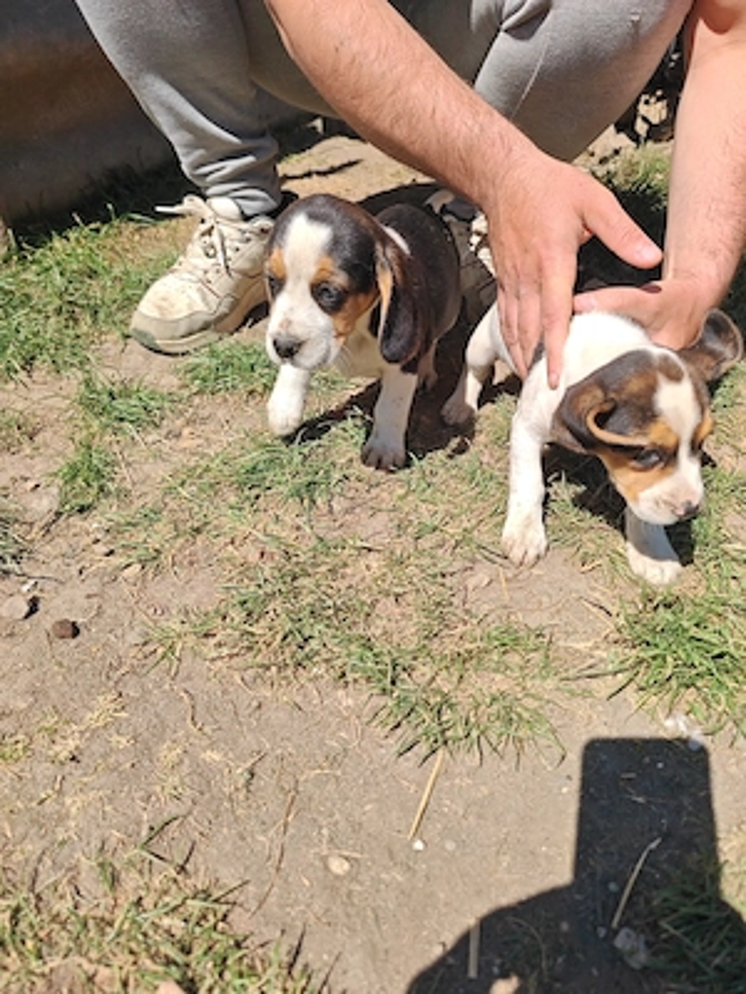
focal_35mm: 27
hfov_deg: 51.4
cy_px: 497
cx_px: 373
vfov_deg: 65.3
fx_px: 776
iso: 50
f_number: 1.6
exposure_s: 1/3000
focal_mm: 7.62
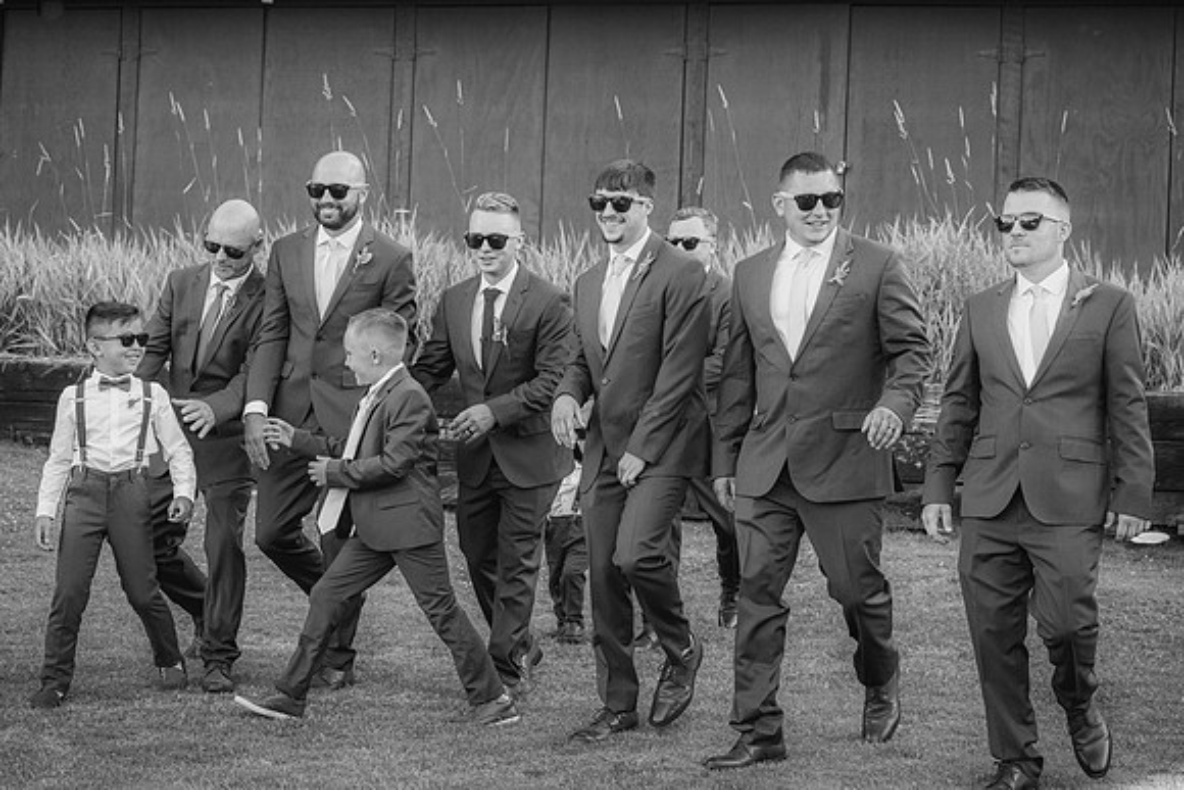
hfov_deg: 26.2
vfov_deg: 17.6
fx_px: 2546
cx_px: 575
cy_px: 394
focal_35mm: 77
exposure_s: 1/500
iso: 5000
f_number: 5.6
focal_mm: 70
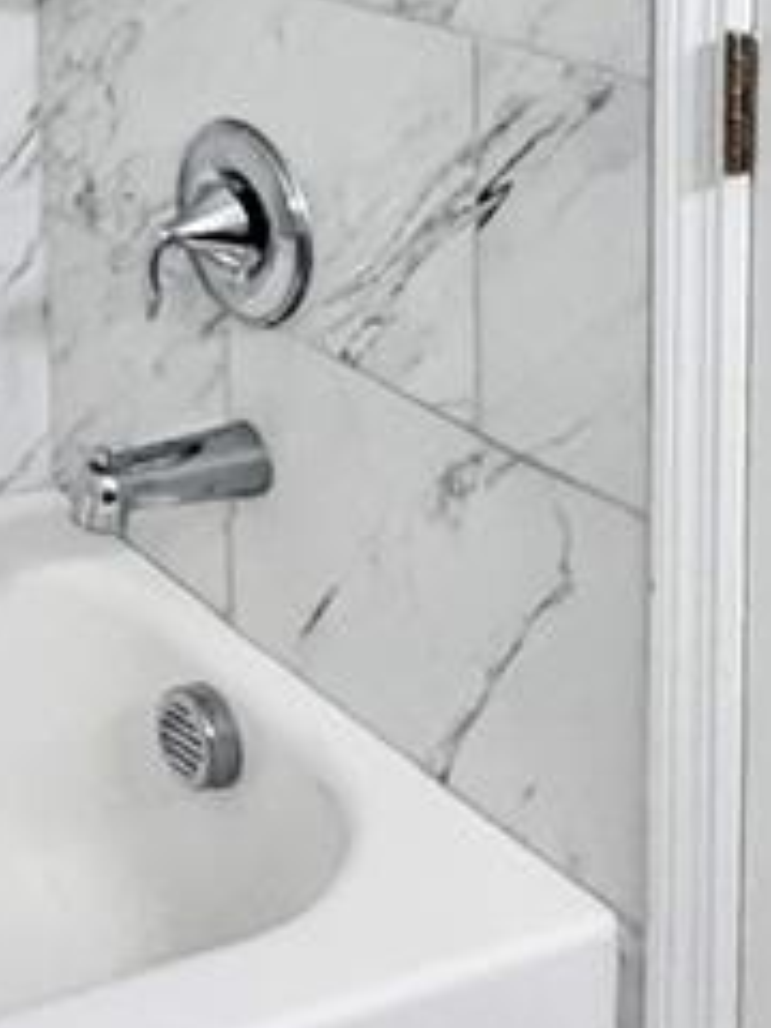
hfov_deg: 18.3
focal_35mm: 70
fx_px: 2079
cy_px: -218
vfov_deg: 24.9
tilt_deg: -6.8
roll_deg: +2.8
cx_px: -428
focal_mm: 2.22
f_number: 2.2
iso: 250
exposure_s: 1/60
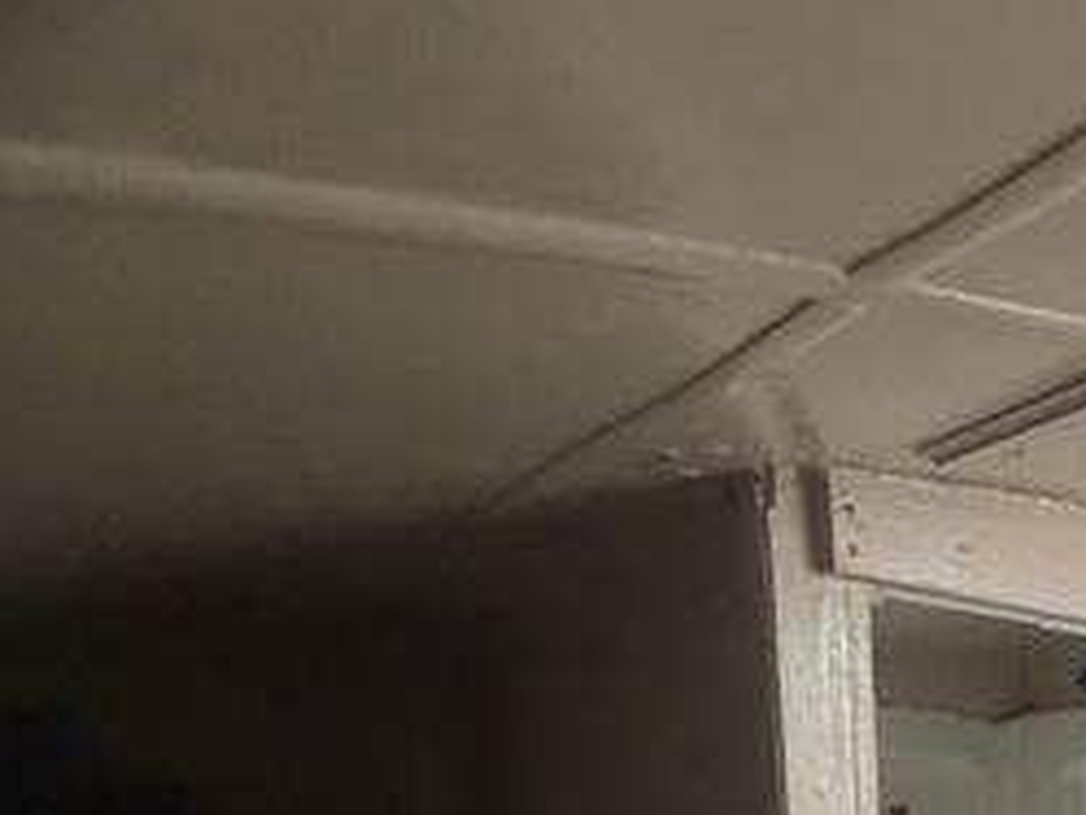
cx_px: 1313
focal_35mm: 36
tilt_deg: -9.0
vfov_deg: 31.4
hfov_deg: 37.9
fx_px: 1130
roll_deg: -0.7
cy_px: 1037
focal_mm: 2.22
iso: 640
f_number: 2.2
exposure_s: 1/60
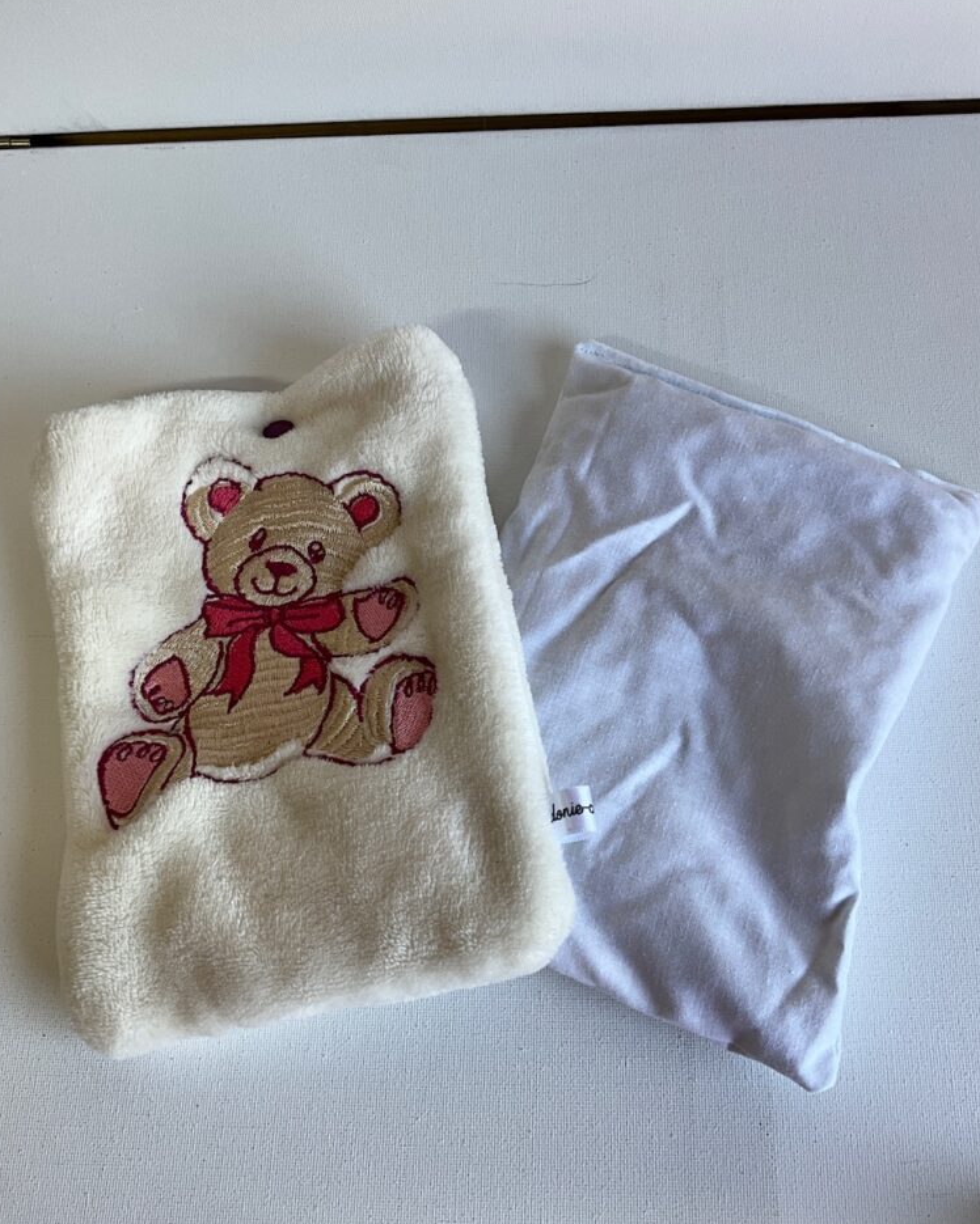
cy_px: 610
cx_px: 490
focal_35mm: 31
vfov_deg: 57.2
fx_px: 1124
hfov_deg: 47.1
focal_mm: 3
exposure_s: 1/100
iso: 20
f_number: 1.8
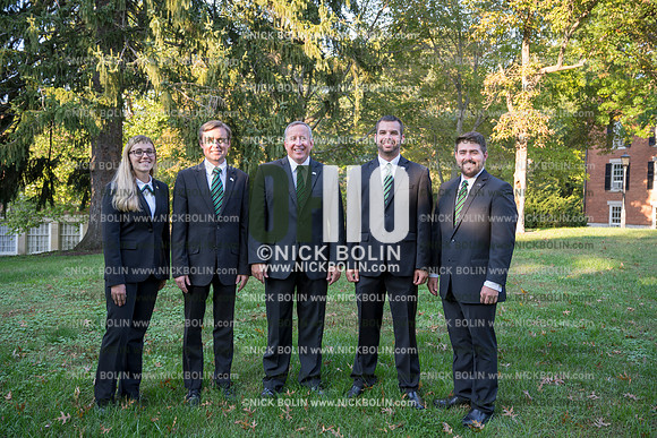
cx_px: 328
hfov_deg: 57.2
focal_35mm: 33
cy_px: 219
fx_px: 602
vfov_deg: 40.0
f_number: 4
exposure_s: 1/60
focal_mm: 33
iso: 125
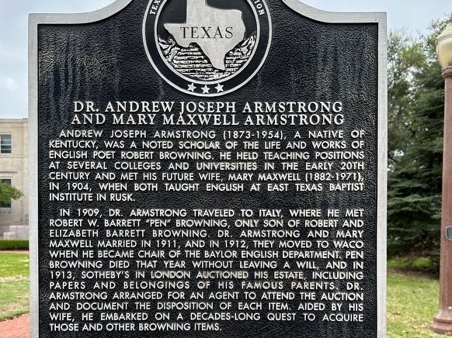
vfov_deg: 42.1
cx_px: 224
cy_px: 235
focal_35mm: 33
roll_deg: -0.5
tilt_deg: -0.4
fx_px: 431
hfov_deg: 55.4
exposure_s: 1/177
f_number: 1.78
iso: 80
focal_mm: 6.86
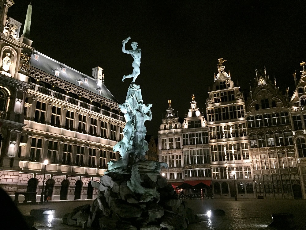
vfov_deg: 48.2
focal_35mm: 29
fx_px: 256
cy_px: 115
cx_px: 153
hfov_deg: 61.7
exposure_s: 1/17
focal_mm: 4.15
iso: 320
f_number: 2.2
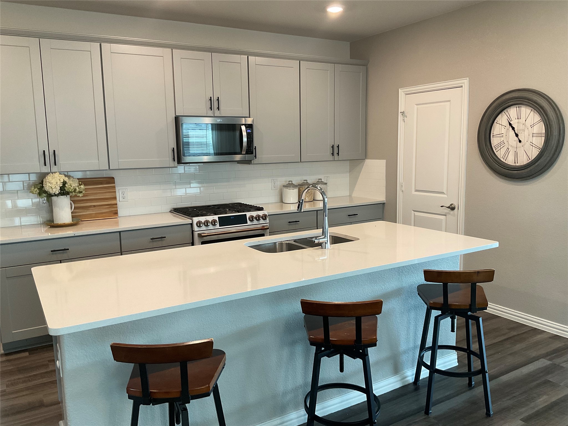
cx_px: 284
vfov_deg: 48.2
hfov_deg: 61.7
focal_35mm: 29
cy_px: 213
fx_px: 476
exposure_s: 1/60
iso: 80
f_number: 1.8
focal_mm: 3
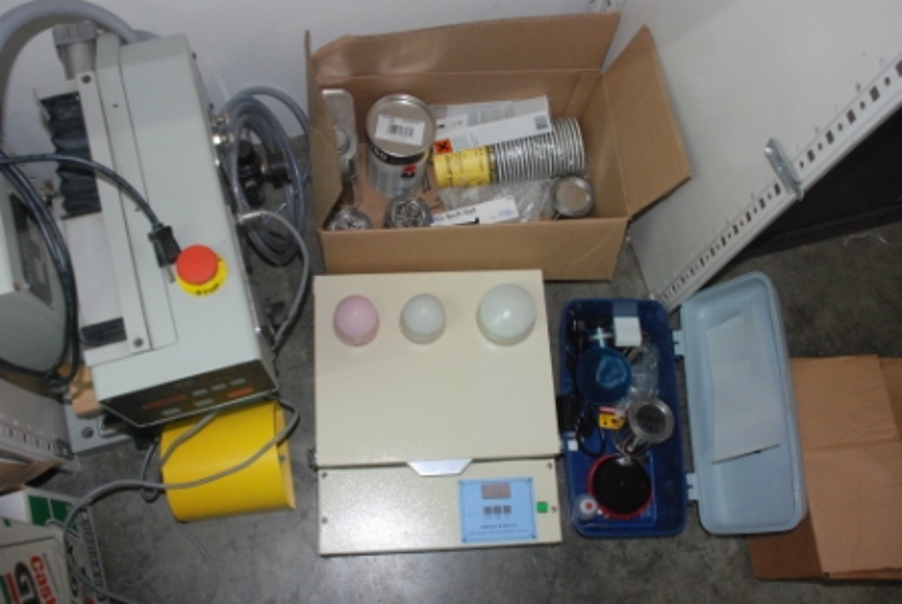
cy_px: 302
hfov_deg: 57.2
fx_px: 828
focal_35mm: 33
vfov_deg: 40.1
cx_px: 451
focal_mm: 22
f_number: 5.6
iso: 1250
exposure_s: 1/60
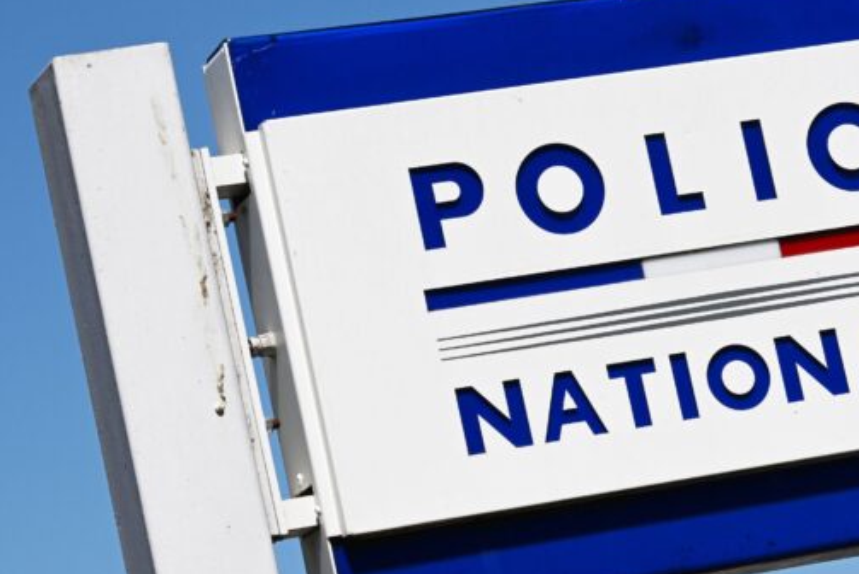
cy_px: 227
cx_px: 627
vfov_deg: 6.7
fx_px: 4918
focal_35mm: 206
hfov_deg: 10.0
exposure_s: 1/1000
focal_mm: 135
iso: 640
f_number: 20
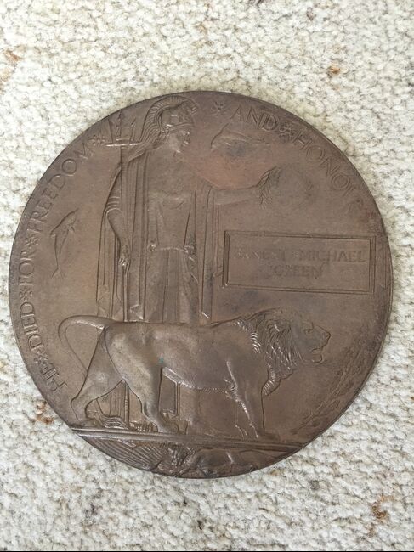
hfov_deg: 48.2
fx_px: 463
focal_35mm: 29
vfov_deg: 61.7
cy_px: 276
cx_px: 207
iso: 160
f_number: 2.2
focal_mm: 4.15
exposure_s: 1/33
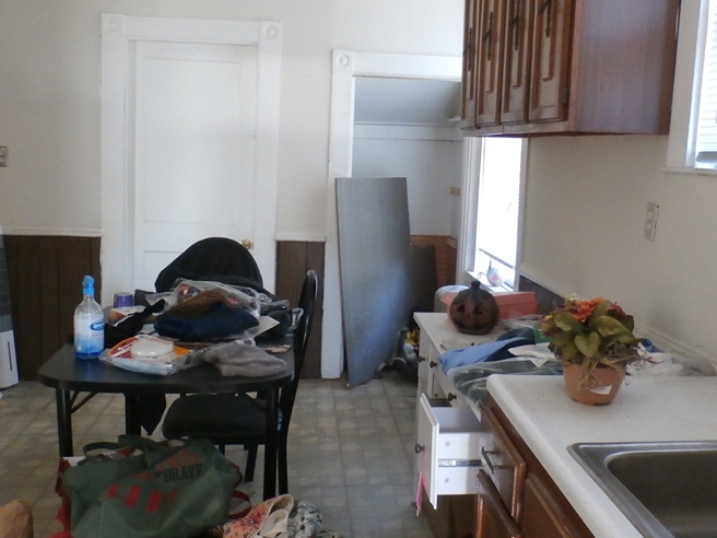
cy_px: 262
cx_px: 376
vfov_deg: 36.8
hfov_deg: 47.8
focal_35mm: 39
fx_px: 808
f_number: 3
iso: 400
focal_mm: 4.5
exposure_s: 1/15
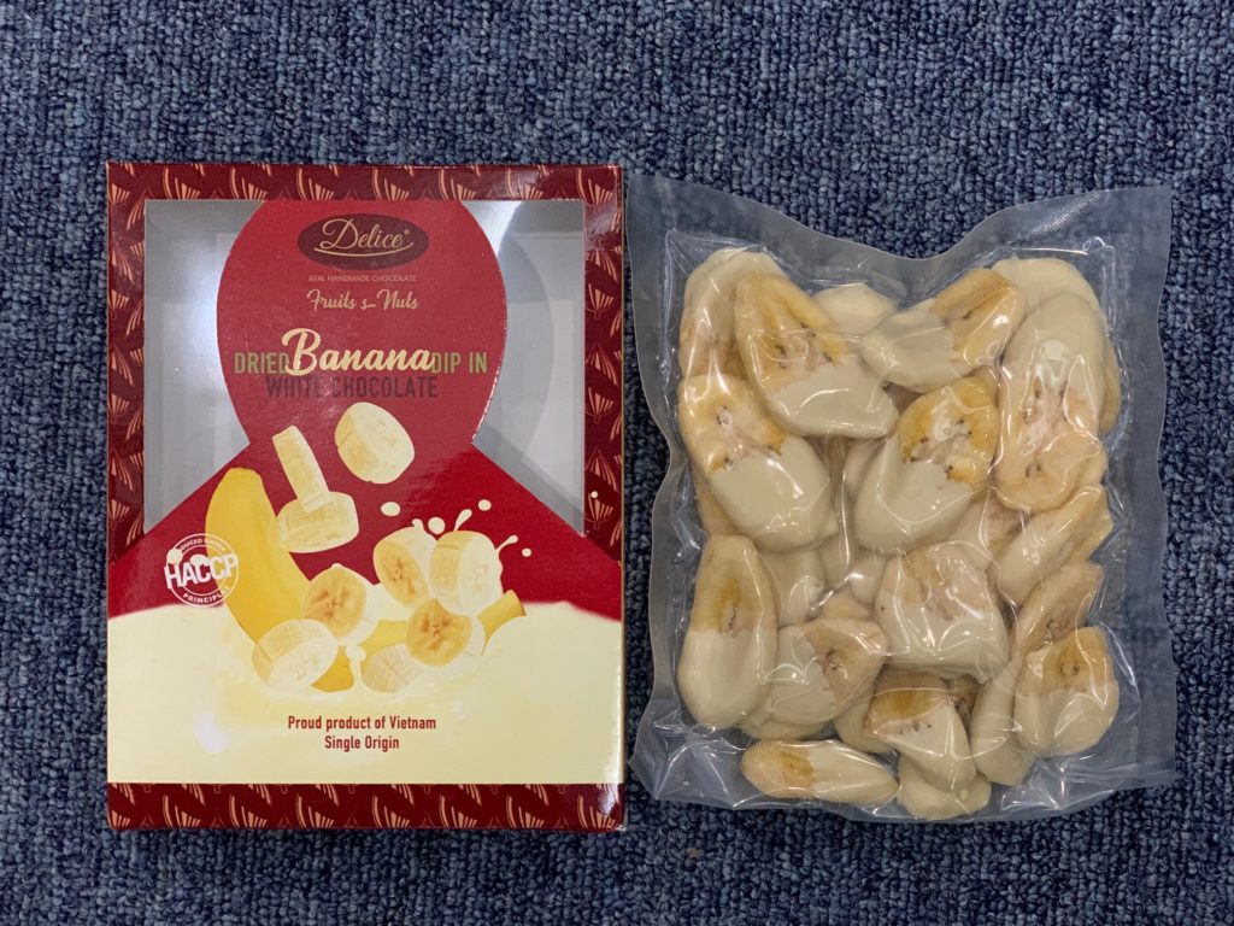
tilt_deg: -87.5
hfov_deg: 36.8
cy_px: 463
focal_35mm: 52
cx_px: 617
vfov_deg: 28.0
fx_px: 1854
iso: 400
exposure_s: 1/50
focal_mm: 6
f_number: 2.4
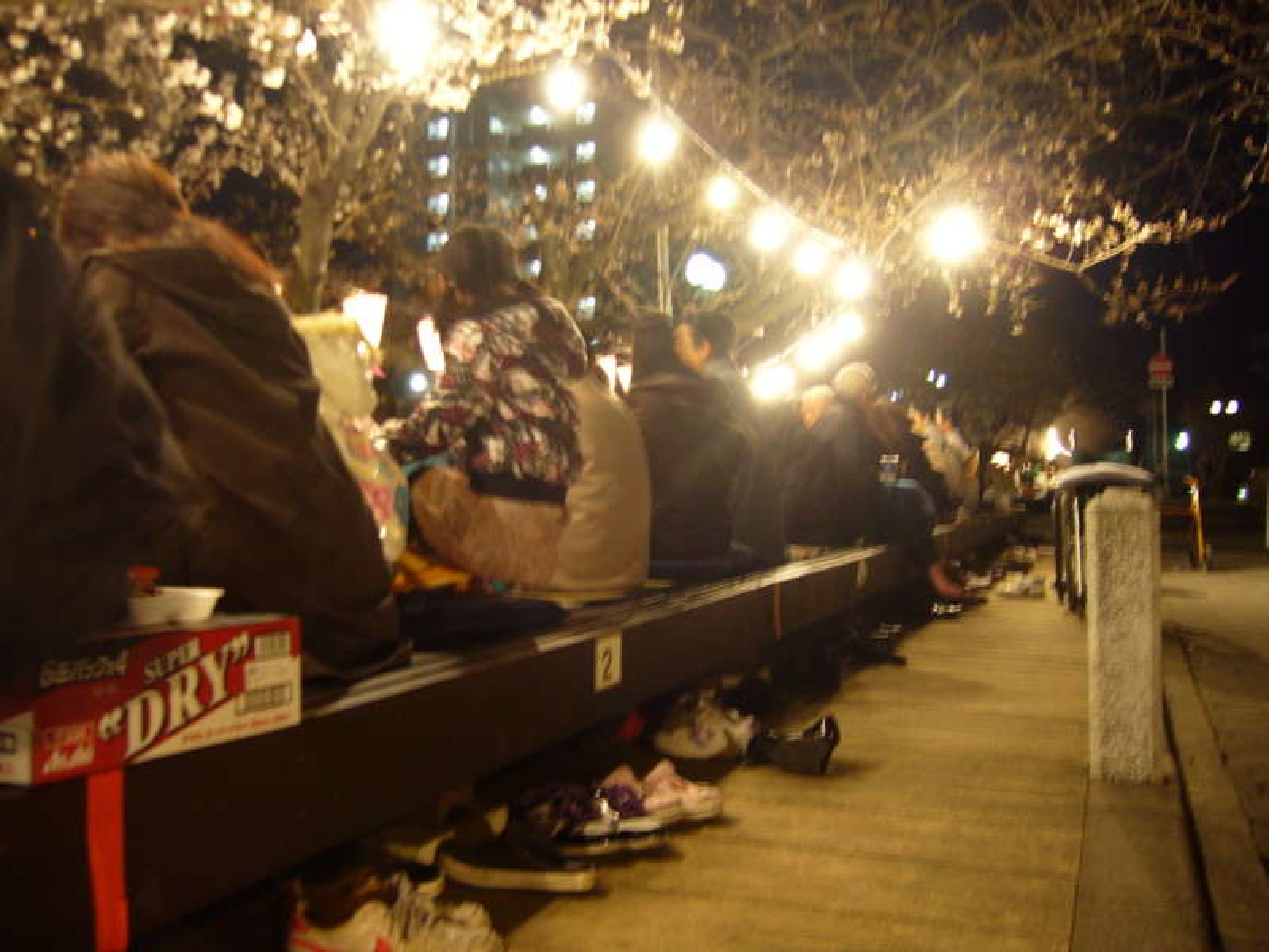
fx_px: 1283
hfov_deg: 52.6
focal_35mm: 35
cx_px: 634
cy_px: 476
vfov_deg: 40.7
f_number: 2.8
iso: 80
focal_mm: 5.8
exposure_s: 1/1.3
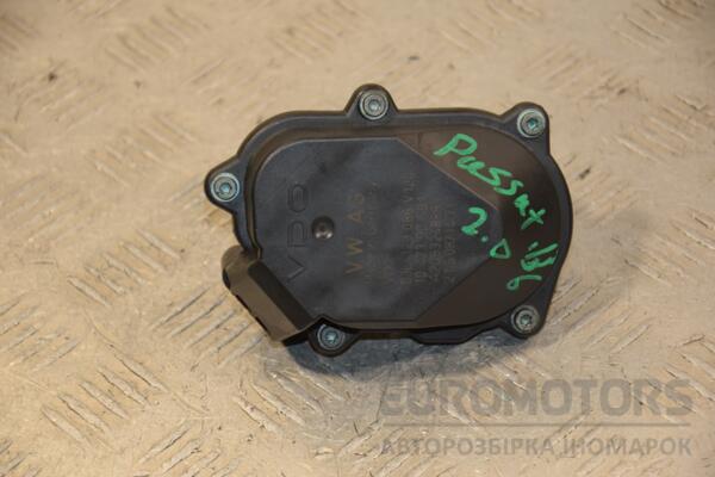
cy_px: 238
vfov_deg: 9.9
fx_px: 2741
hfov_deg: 14.9
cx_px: 358
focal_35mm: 138
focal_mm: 92
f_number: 5.6
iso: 800
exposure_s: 1/160
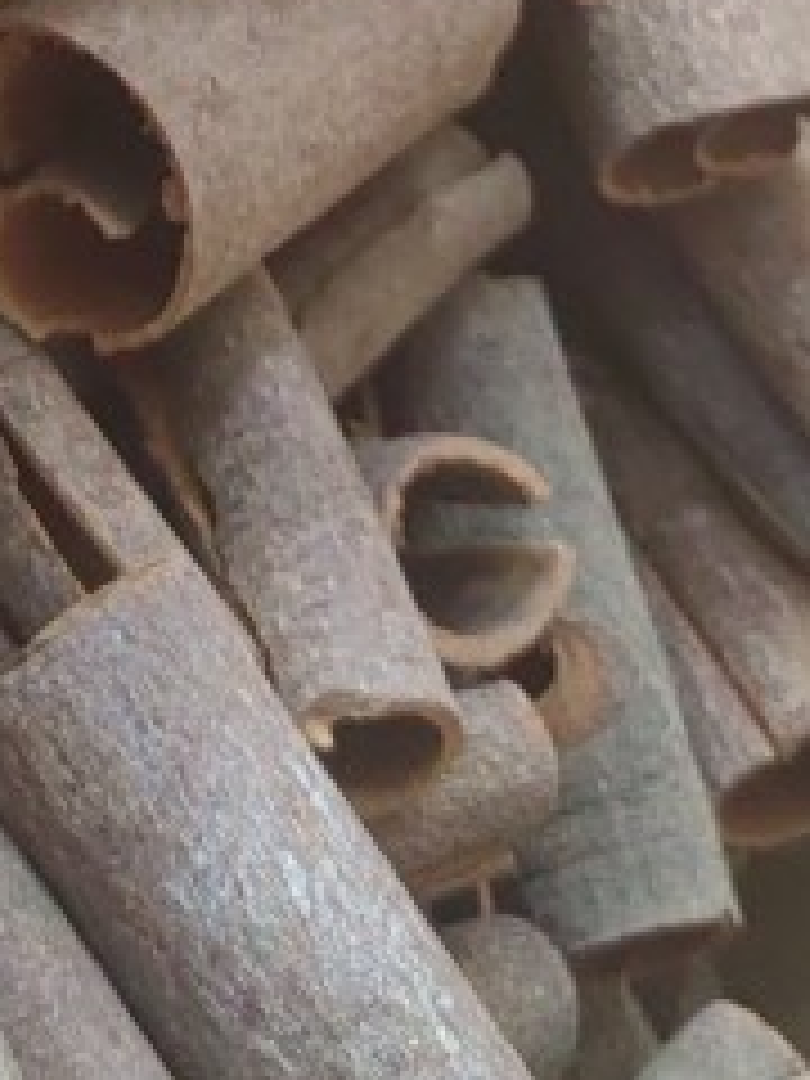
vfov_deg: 15.2
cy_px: -547
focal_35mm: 120
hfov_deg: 11.9
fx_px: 3744
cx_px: -315
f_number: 1.9
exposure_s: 1/100
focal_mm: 5.52
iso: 250
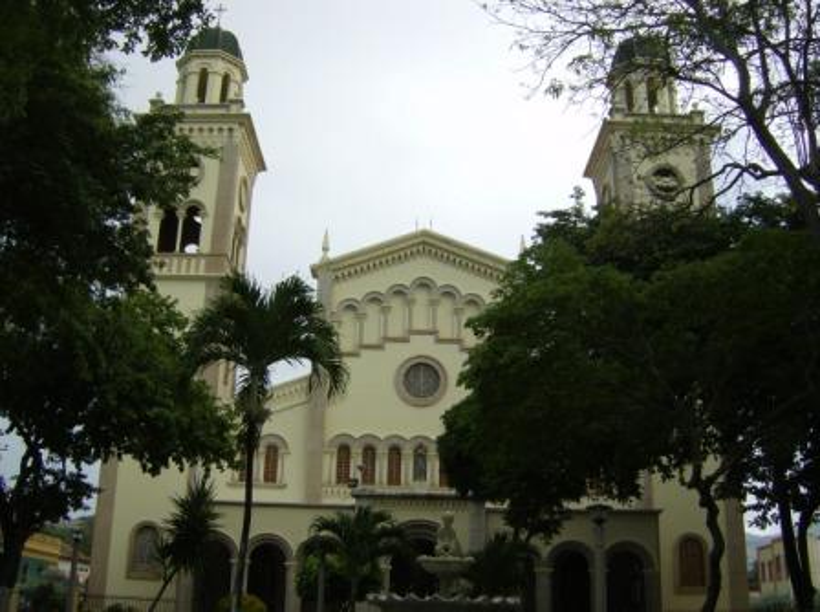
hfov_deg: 51.5
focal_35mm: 36
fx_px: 851
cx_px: 410
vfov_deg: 39.5
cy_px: 306
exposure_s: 1/461
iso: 100
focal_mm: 6
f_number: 4.7
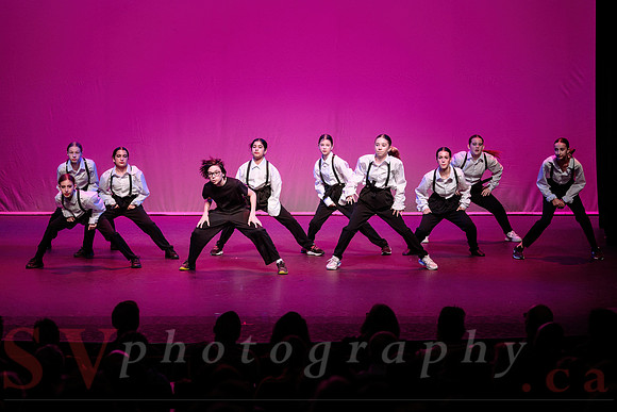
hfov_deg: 19.9
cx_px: 309
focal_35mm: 103
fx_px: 1763
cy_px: 192
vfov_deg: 13.3
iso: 800
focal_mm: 95
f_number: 2.8
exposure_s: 1/500
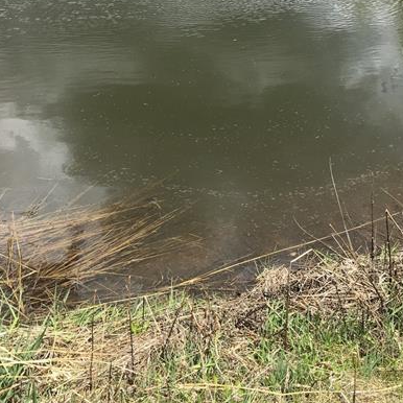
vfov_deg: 31.4
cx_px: 197
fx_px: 672
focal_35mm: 51
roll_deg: +1.1
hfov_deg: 33.4
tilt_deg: -19.7
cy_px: 20
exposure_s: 1/1261
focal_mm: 4.15
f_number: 2.2
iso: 25
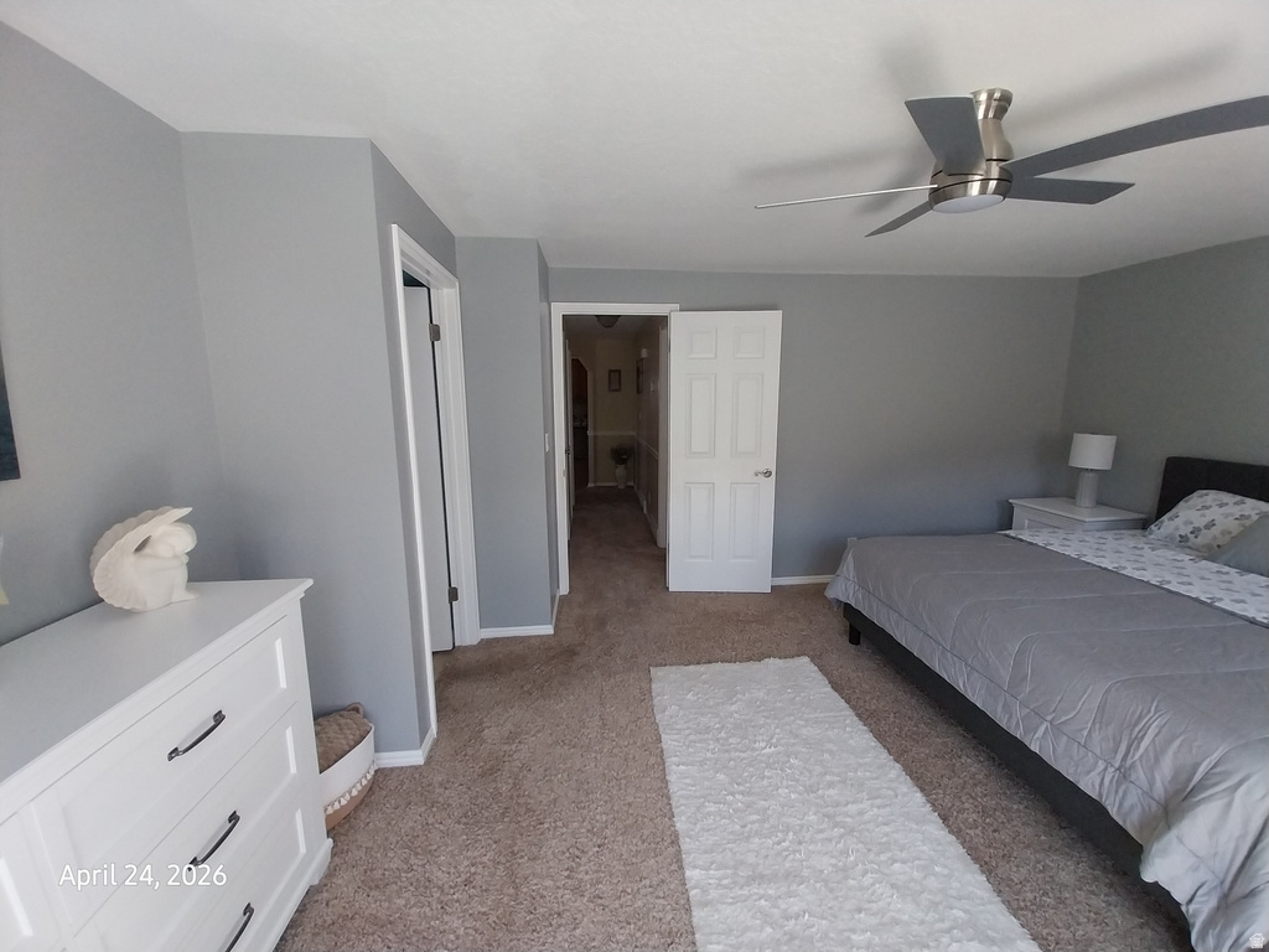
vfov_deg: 89.9
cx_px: 634
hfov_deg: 106.2
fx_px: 477
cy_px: 476
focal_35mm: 13
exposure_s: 1/121
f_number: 2.2
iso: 125
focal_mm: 1.13
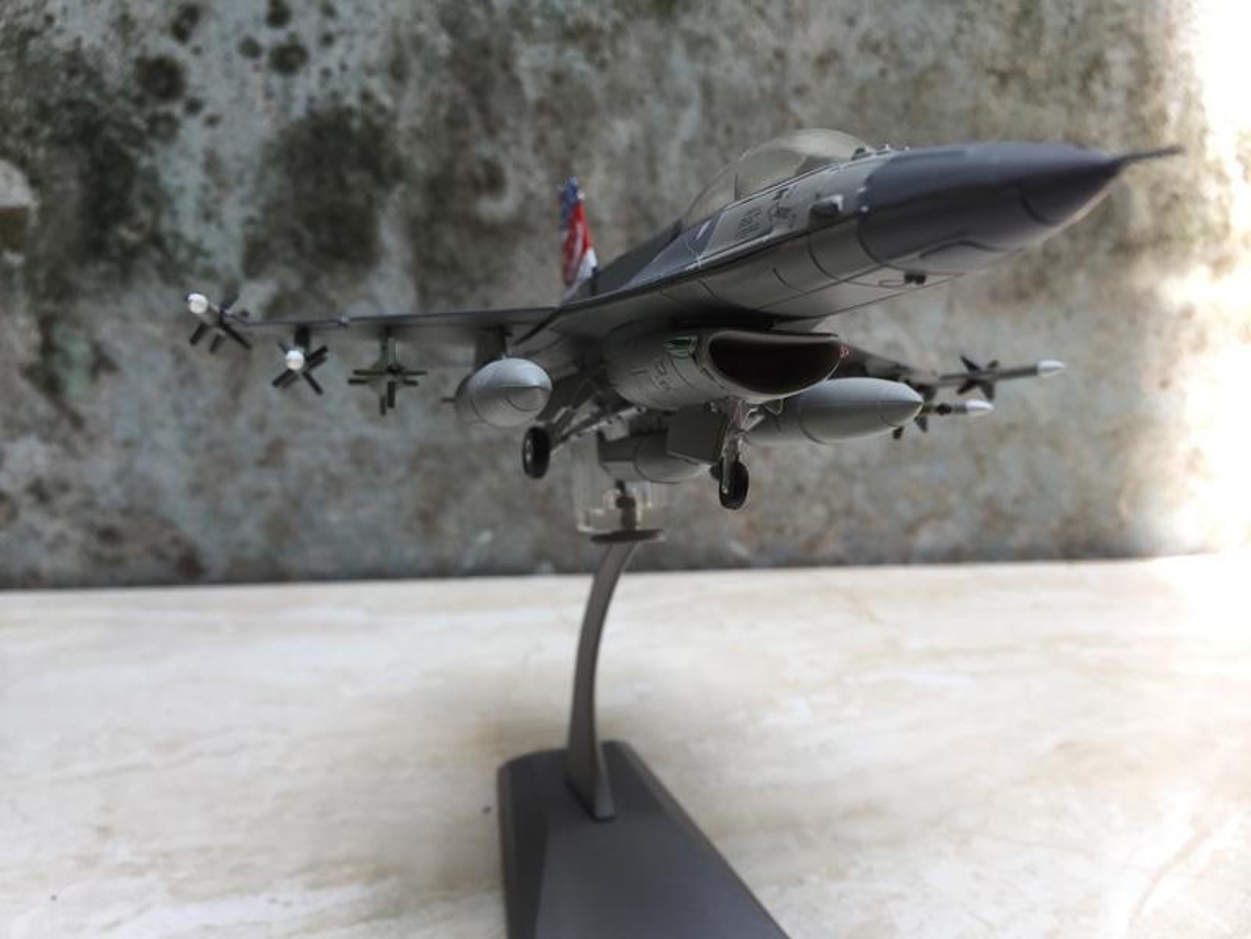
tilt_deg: -19.5
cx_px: 626
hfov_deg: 61.7
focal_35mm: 29
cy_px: 470
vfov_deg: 48.2
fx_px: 1048
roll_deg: -2.2
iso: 32
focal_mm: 4.15
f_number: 2.2
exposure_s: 1/227
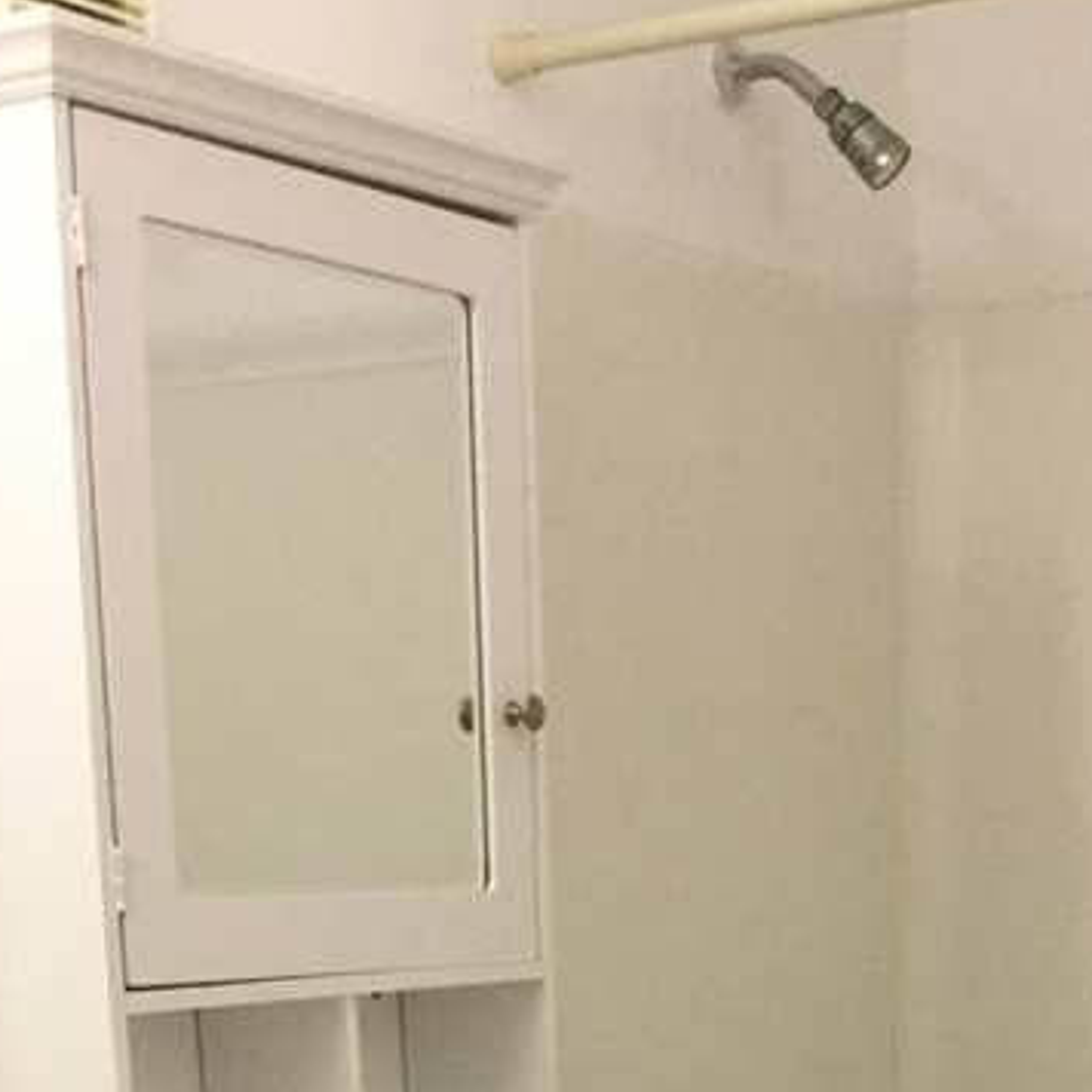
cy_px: 1555
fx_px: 2927
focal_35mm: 82
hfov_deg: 21.0
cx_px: 739
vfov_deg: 19.0
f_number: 2.4
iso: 40
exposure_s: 1/30
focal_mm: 3.3
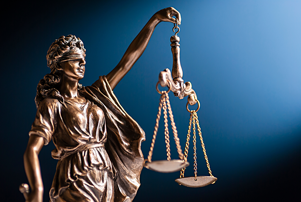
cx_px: 150
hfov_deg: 15.2
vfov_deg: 10.2
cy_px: 101
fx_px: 1130
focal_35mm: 135
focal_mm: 90
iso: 100
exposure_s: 1/100
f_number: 4
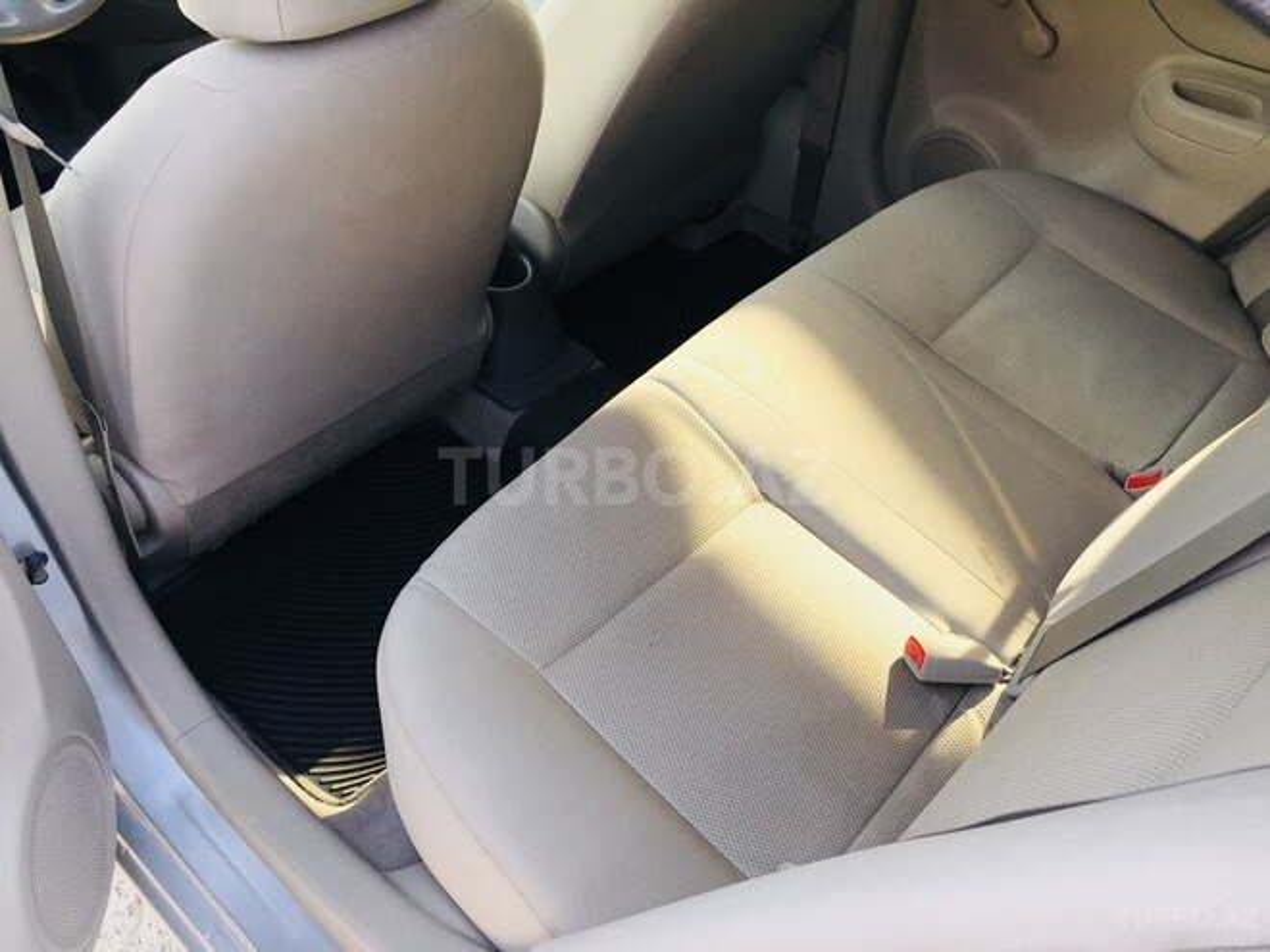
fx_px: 1064
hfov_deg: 61.7
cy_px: 476
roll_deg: -2.4
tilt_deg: -44.7
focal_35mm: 29
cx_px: 635
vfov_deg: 48.2
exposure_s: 1/100
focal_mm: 4.15
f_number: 2.2
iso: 32
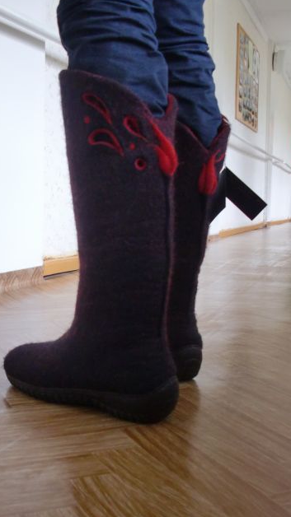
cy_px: 295
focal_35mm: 50
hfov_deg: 23.8
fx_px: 686
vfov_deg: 41.2
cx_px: 83
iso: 250
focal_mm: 6.3
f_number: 2.8
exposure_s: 1/60
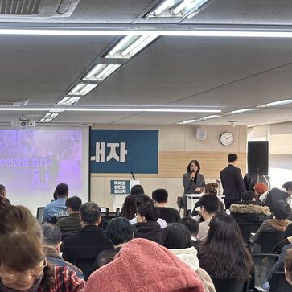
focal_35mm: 76
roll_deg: -1.5
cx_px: 31
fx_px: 725
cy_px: 176
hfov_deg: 22.2
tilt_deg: -0.6
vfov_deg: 22.7
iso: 100
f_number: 1.78
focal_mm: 6.86
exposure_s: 1/120
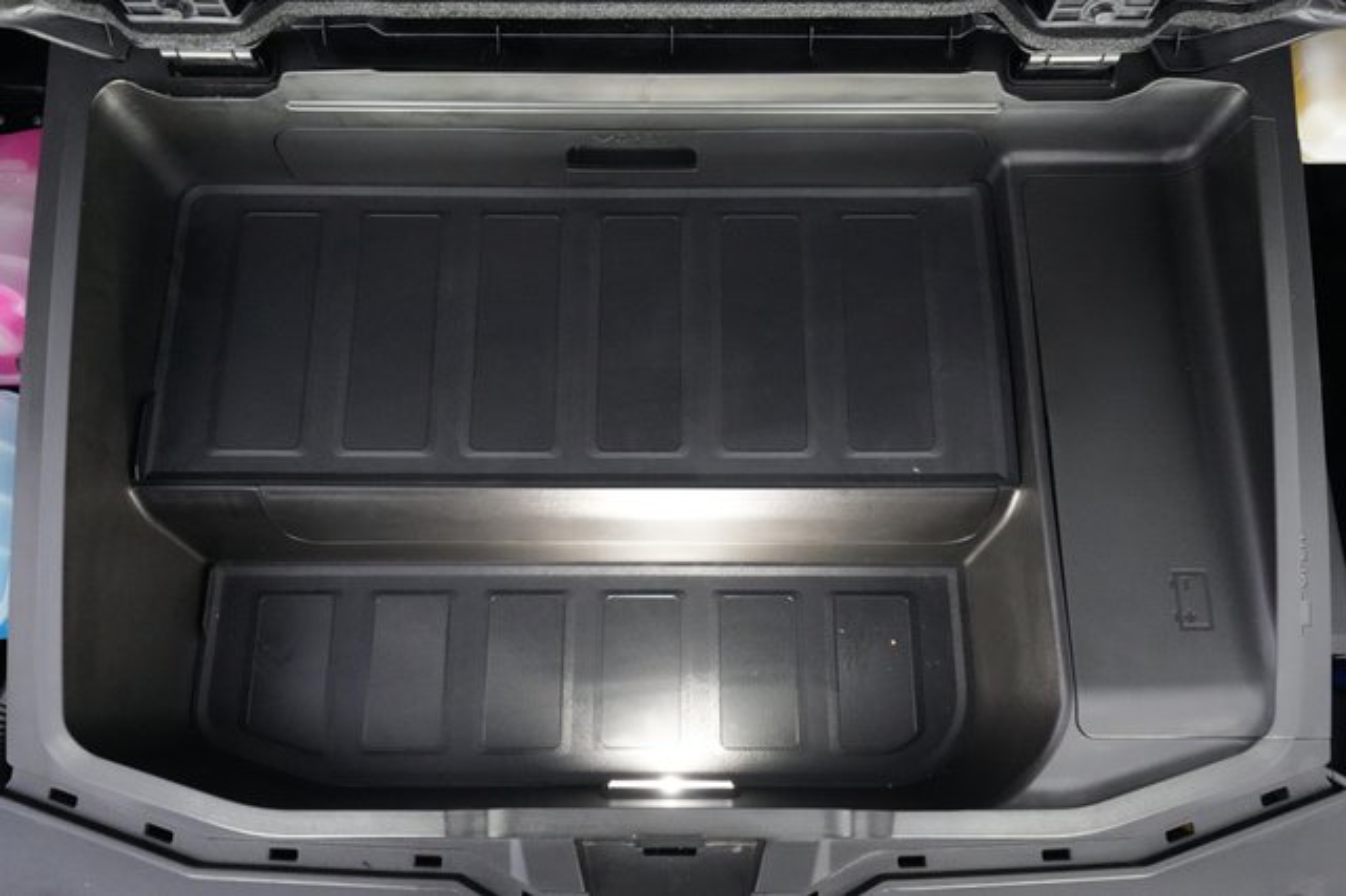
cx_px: 673
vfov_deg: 46.4
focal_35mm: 28
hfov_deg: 65.5
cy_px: 448
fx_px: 1046
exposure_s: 1/100
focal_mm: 28
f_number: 2.8
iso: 12800
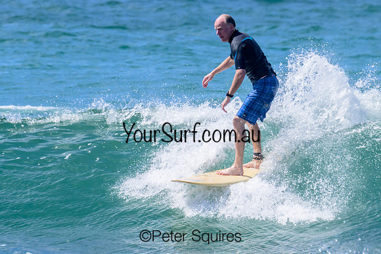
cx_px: 164
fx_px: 11504
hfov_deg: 1.9
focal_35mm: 1087
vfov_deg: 1.3
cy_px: 98
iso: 2000
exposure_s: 1/2000
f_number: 16
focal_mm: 800
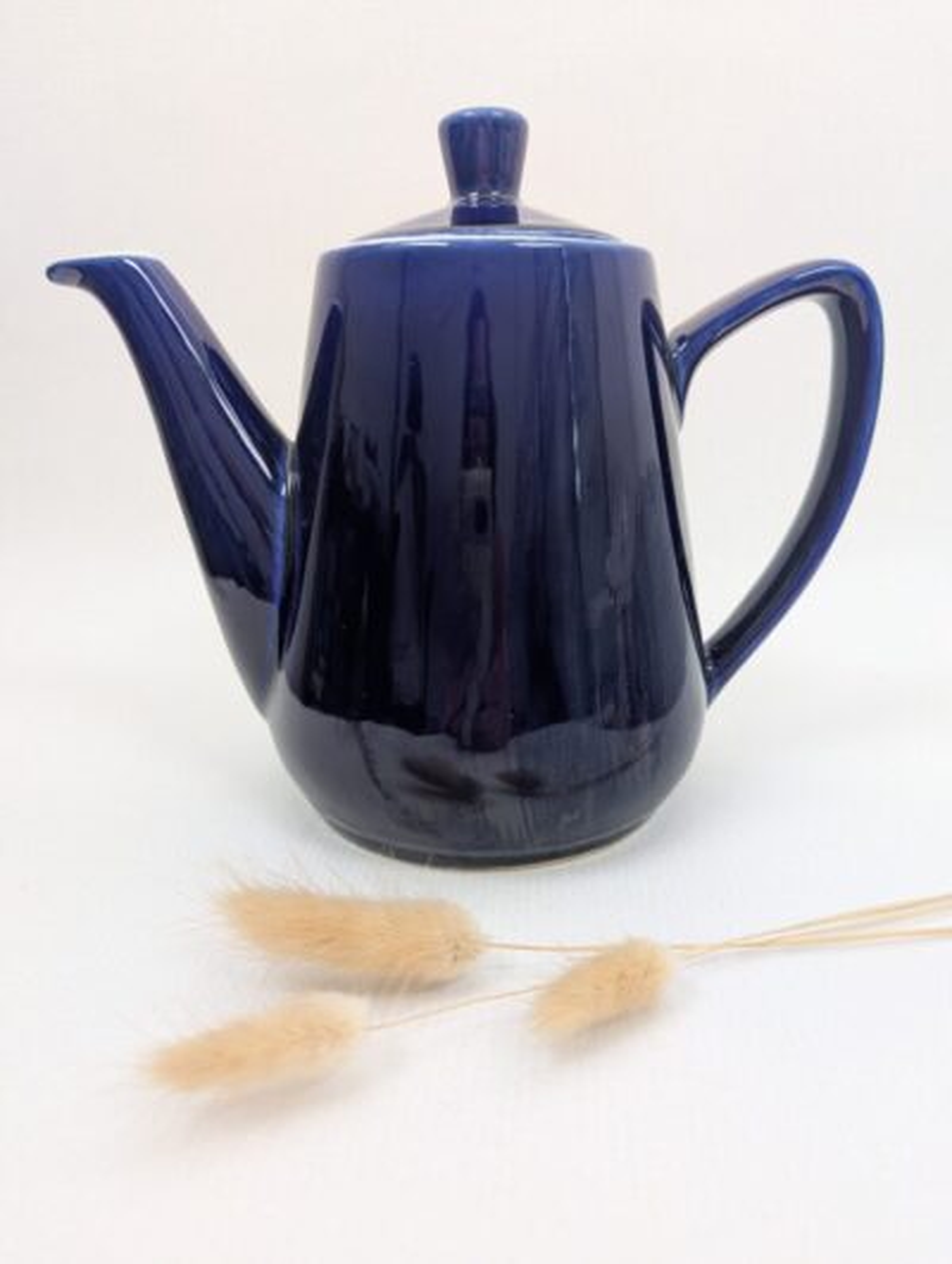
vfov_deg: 71.5
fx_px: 878
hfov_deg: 57.0
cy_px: 632
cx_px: 476
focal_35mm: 24
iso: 68
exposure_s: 1/27.4
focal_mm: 6.81
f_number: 1.85
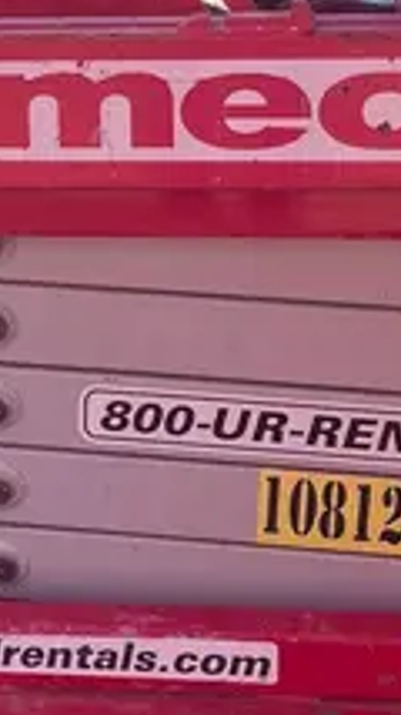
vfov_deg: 21.5
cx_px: 27
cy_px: 65
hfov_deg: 12.3
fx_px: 1838
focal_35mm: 97
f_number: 1.6
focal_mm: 5.1
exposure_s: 1/827
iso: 50
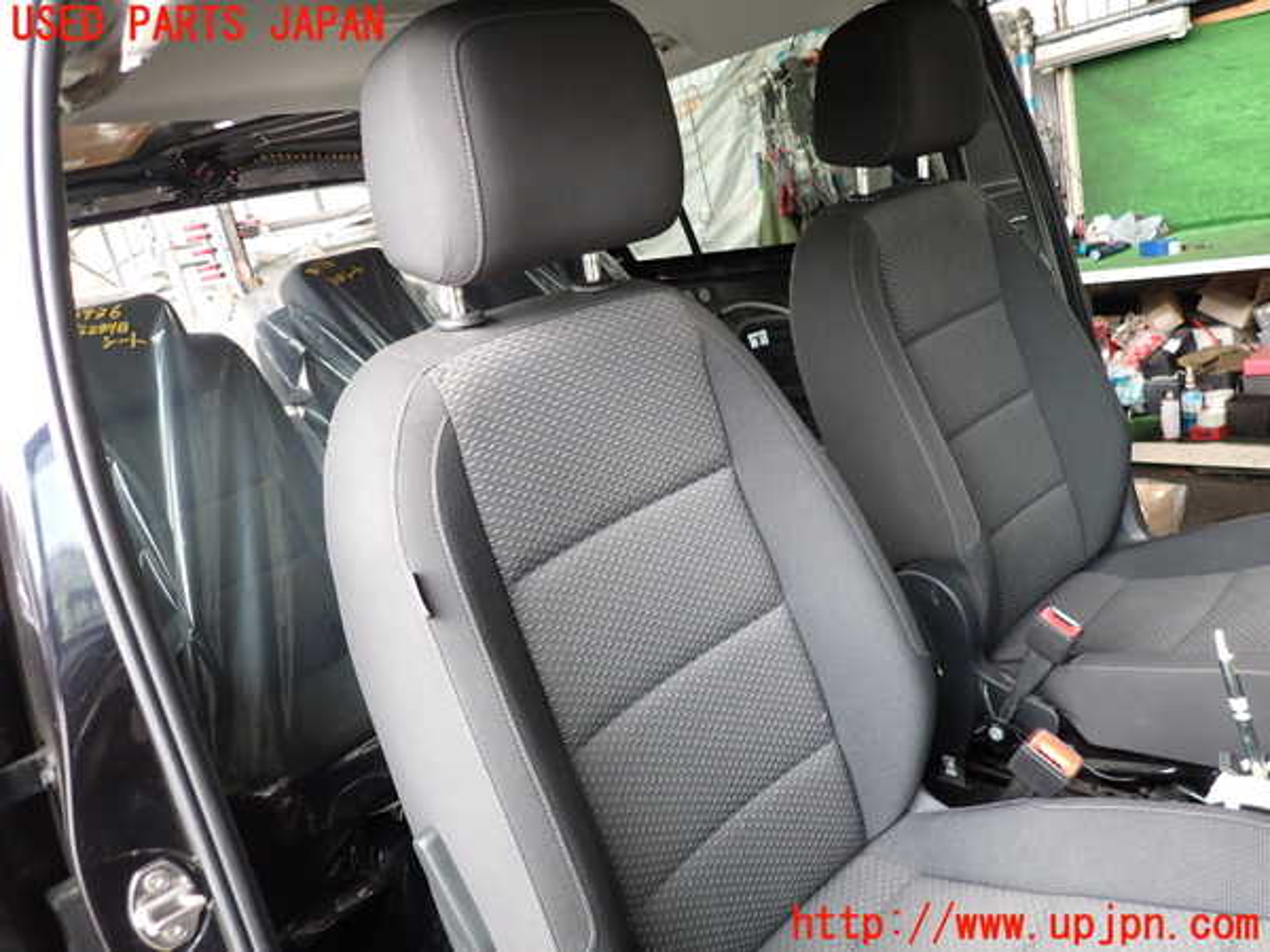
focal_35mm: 25
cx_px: 635
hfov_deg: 69.4
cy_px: 476
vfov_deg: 54.9
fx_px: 917
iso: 200
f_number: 2
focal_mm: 4.5
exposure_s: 1/40
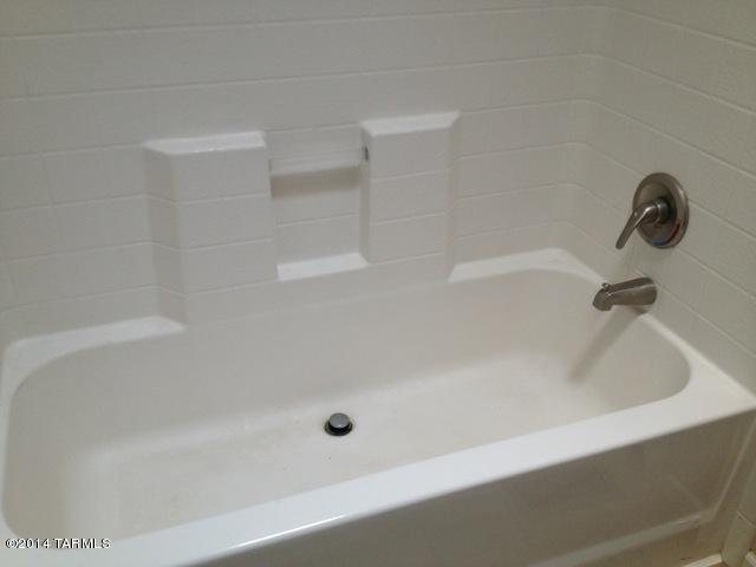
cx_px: 378
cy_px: 284
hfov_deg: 52.6
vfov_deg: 40.7
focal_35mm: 35
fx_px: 764
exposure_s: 1/120
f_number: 2.4
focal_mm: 4.28
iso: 64
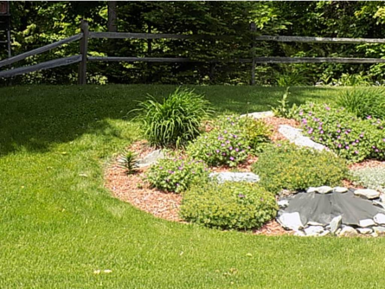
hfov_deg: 20.2
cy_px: 144
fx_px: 1079
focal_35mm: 97
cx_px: 192
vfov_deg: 15.3
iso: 80
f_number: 4.6
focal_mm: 17.2
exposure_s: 1/200
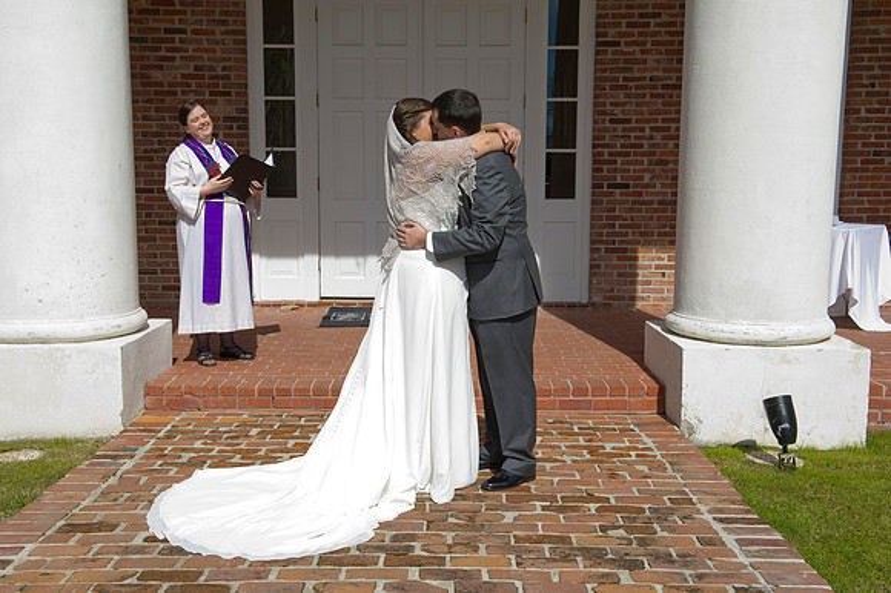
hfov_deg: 46.4
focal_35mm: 42
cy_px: 296
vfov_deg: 31.9
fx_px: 1039
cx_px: 446
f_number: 10
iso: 100
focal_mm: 42
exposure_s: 1/200
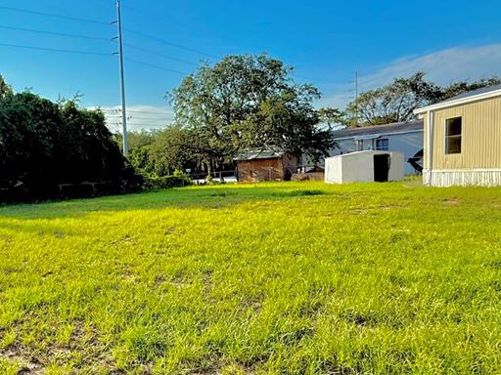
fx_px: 405
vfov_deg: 49.6
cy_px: 210
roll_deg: +3.3
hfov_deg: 59.6
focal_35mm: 28
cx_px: 117
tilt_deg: -3.6
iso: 64
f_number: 2.2
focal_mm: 2.22
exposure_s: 1/1235
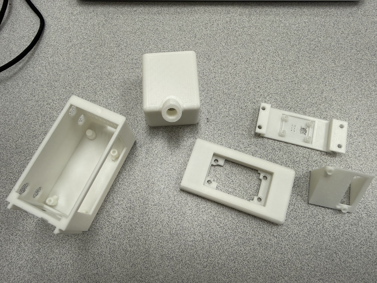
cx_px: 188
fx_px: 261
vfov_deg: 56.8
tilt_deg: -71.6
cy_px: 142
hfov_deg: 71.6
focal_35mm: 24
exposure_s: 1/120
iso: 100
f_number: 2.2
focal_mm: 2.22
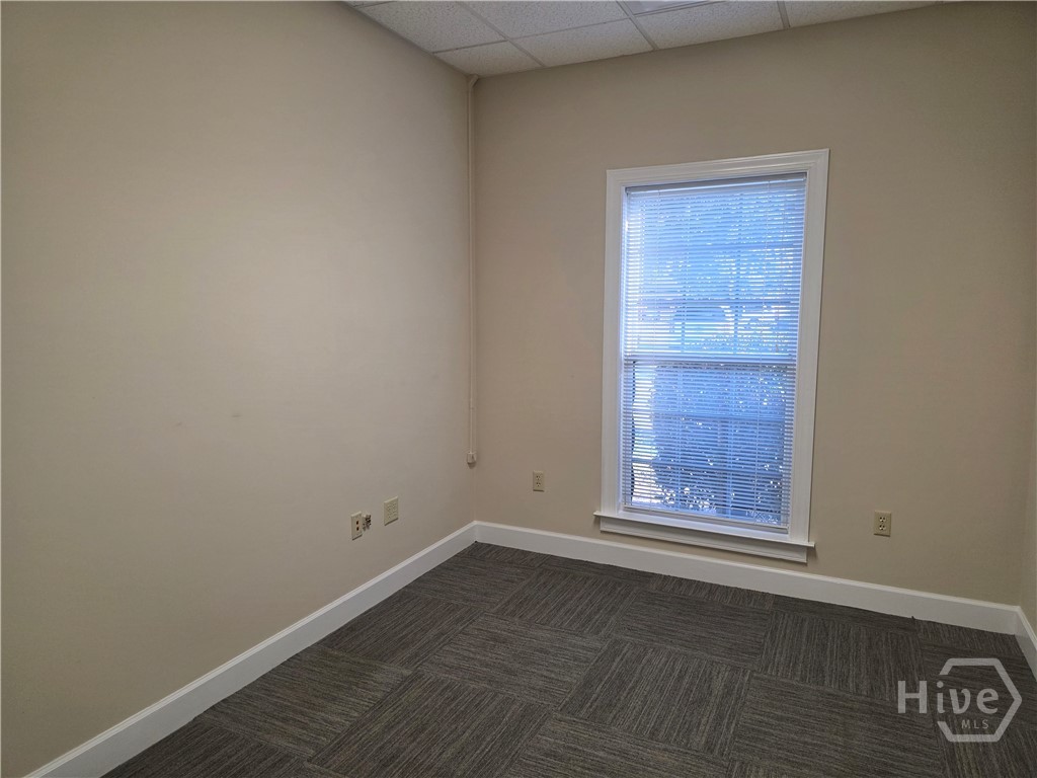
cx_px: 518
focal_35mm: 23
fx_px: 689
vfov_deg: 58.9
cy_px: 389
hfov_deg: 73.9
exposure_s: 1/120
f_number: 1.7
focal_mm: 6.3
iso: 160
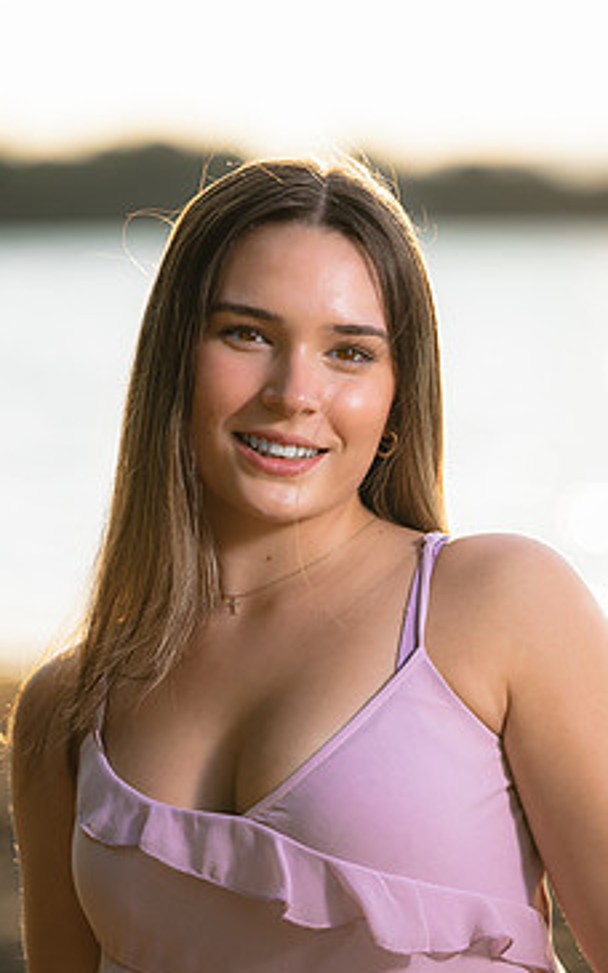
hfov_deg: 5.2
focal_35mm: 251
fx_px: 6657
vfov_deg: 8.4
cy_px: 586
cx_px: 283
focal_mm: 200
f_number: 4
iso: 100
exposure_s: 1/320
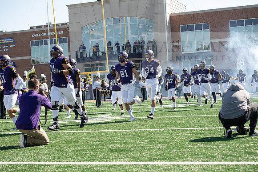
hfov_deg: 28.8
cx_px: 129
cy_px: 86
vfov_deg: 19.5
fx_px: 502
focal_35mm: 70
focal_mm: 70
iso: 200
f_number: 5
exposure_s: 1/500
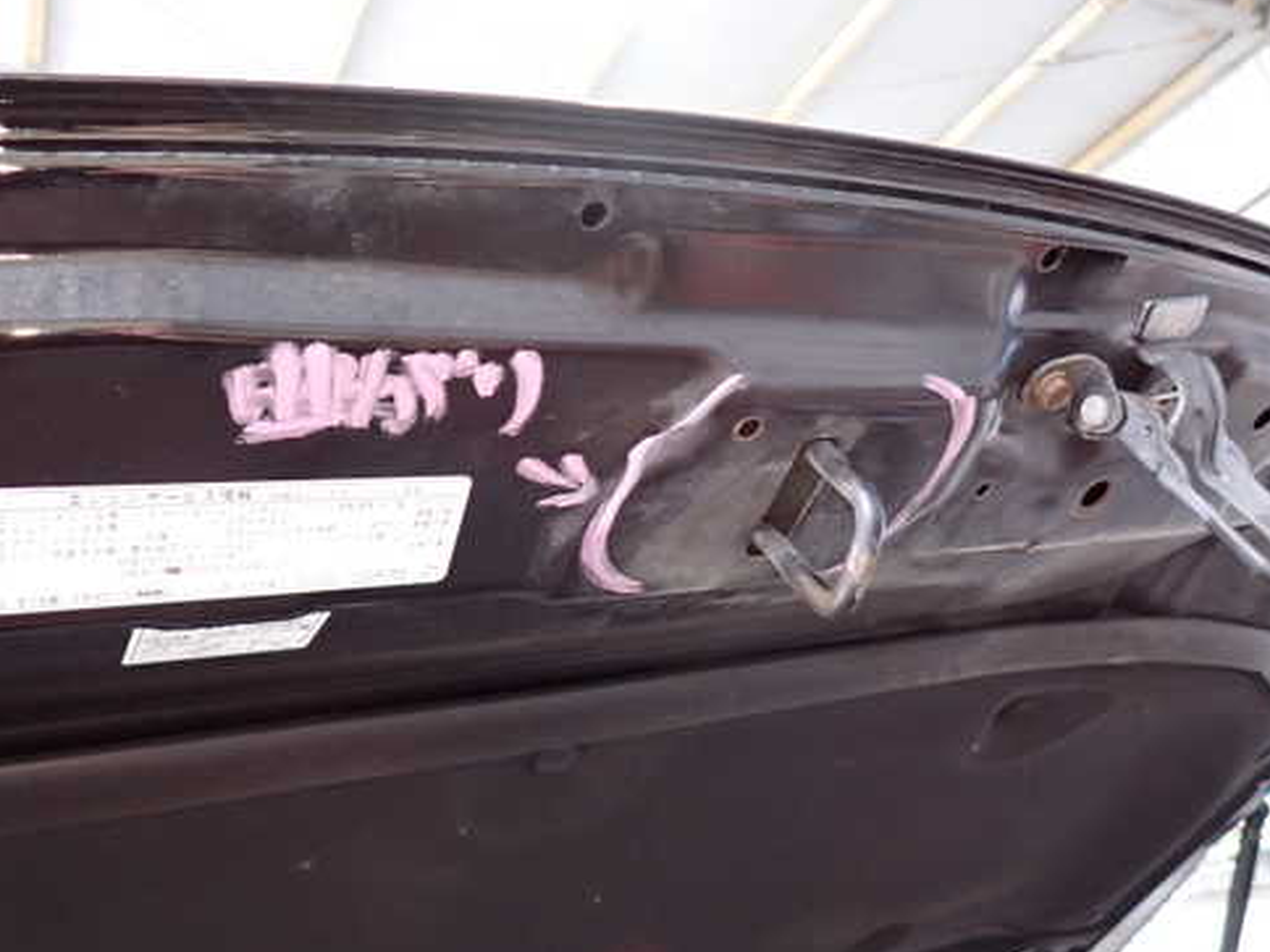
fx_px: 1137
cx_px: 656
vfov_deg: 45.4
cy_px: 443
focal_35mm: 31
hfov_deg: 58.3
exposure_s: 1/30
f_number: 2
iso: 320
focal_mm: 4.5
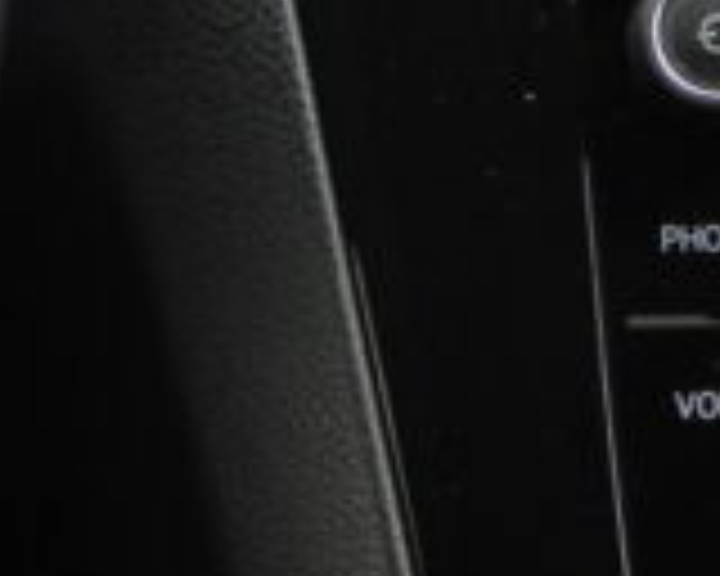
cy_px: 45
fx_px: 6947
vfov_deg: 4.7
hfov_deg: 5.8
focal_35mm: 326
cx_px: 1458
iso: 100
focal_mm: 13.5
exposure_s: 1/80
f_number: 3.5
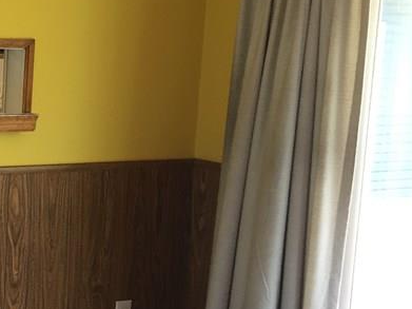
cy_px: 172
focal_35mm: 76
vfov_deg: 19.4
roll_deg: -1.3
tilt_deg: -7.4
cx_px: -118
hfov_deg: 22.9
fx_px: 904
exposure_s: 1/15
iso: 25
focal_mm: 4.15
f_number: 2.2
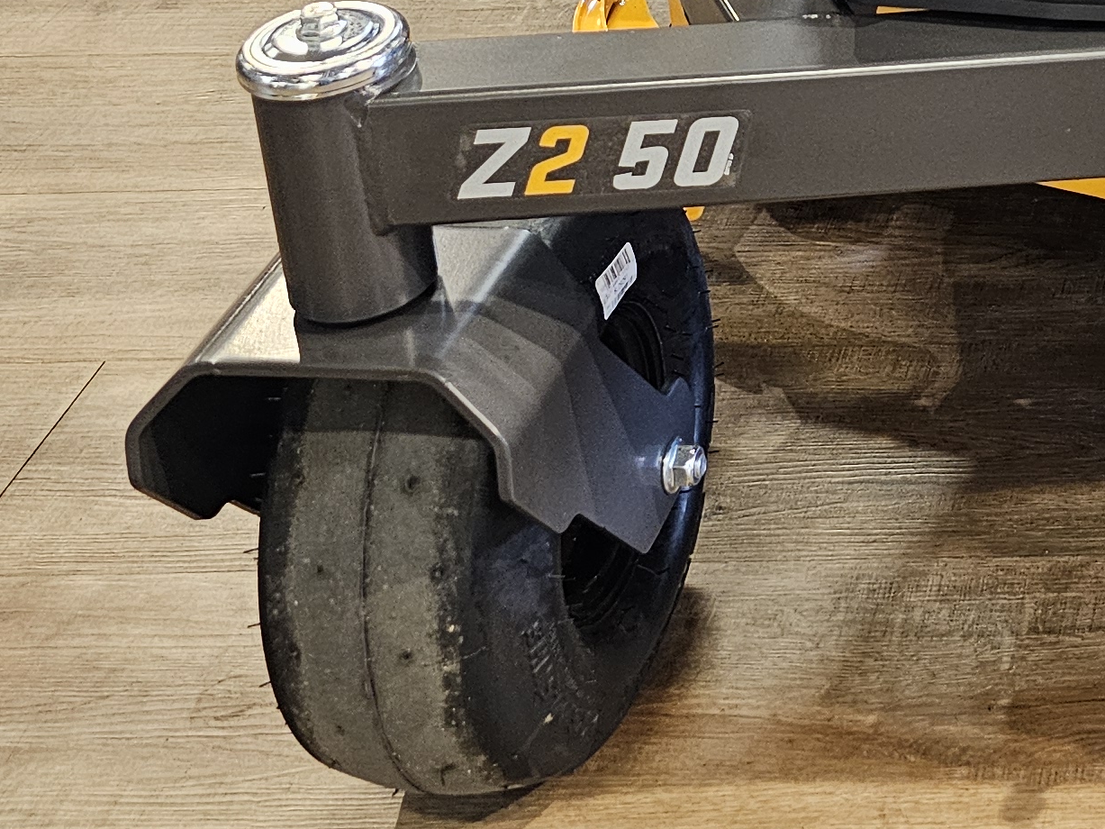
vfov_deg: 17.8
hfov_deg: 23.2
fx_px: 2394
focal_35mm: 75
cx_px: 1424
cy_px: -377
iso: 500
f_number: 1.7
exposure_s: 1/60
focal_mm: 6.3
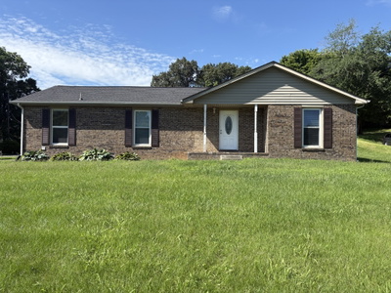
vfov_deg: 53.1
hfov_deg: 67.3
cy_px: 146
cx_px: 196
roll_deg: -0.1
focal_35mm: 26
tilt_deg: +2.3
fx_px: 294
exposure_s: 1/2208
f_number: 1.6
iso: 50
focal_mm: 5.96
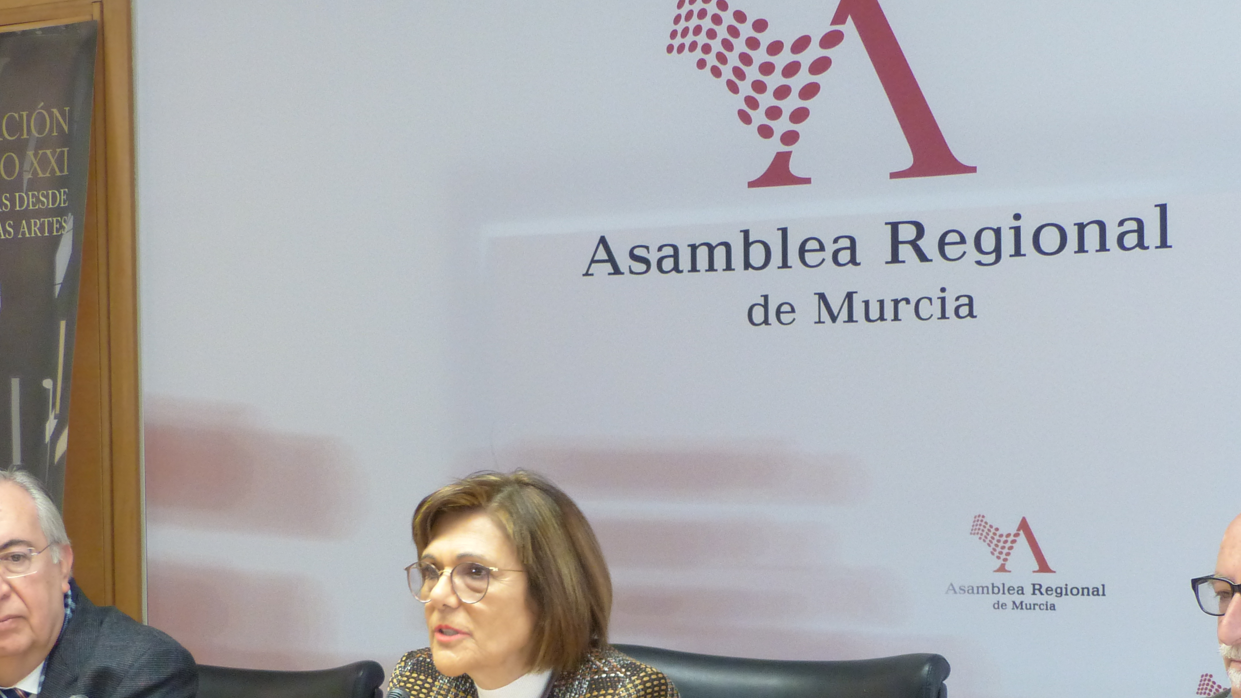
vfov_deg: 13.0
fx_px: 3027
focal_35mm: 92
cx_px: 666
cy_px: 652
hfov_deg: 23.2
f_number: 2.8
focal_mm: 10.5
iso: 250
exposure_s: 1/60
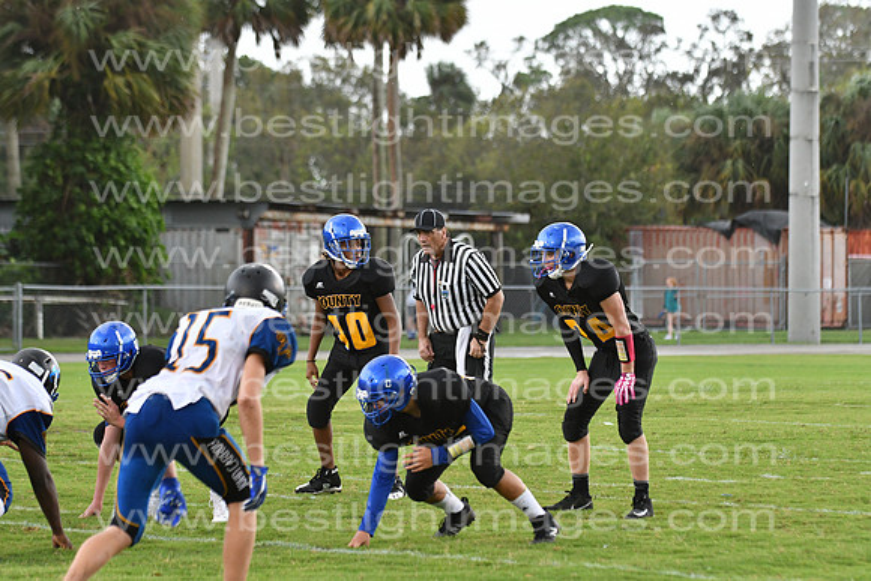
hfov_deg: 9.8
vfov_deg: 6.5
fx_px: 5082
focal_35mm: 210
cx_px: 436
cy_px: 290
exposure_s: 1/800
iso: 1000
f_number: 3.5
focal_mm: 140
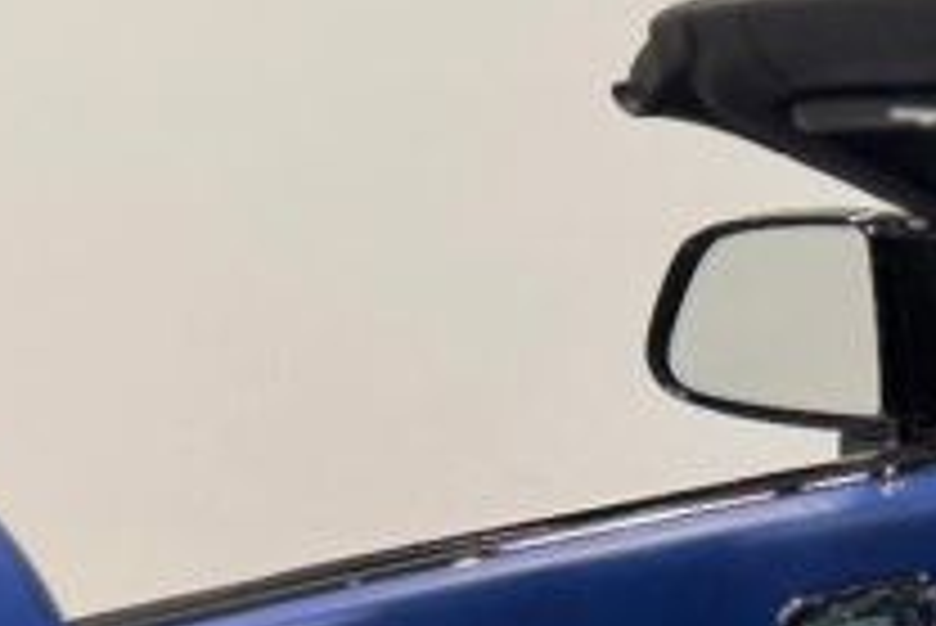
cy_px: 1139
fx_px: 3200
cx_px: 1742
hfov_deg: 14.4
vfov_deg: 10.5
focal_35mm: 123
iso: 64
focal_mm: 6.76
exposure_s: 1/280
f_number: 1.78
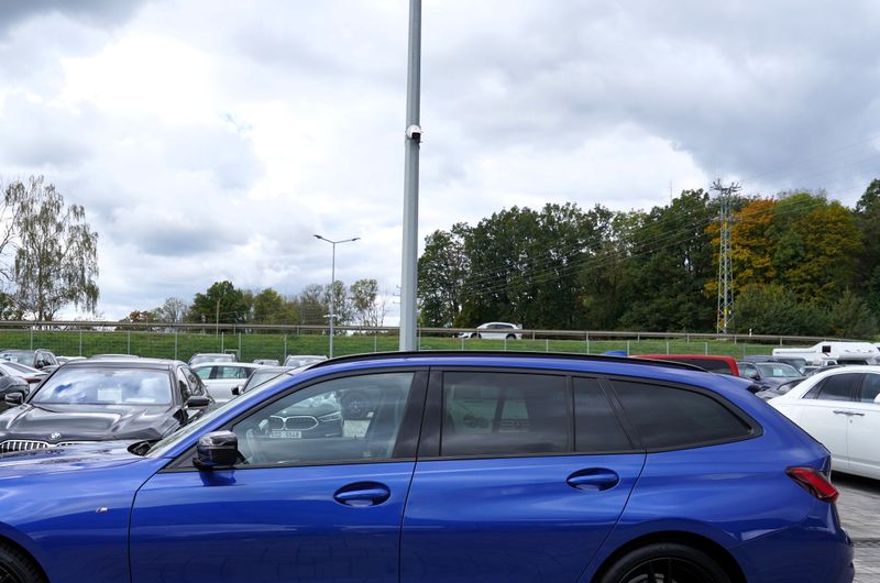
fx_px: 781
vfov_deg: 40.6
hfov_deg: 58.1
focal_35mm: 32
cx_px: 333
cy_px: 368
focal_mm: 25
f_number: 8
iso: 200
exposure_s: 1/250
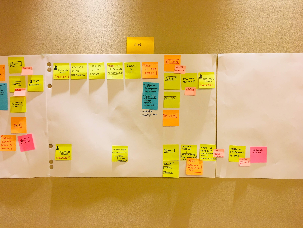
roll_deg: -1.2
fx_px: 254
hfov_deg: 61.7
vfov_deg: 48.2
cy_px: 114
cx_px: 152
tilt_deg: -0.5
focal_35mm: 29
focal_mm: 4.15
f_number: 2.2
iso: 50
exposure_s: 1/33
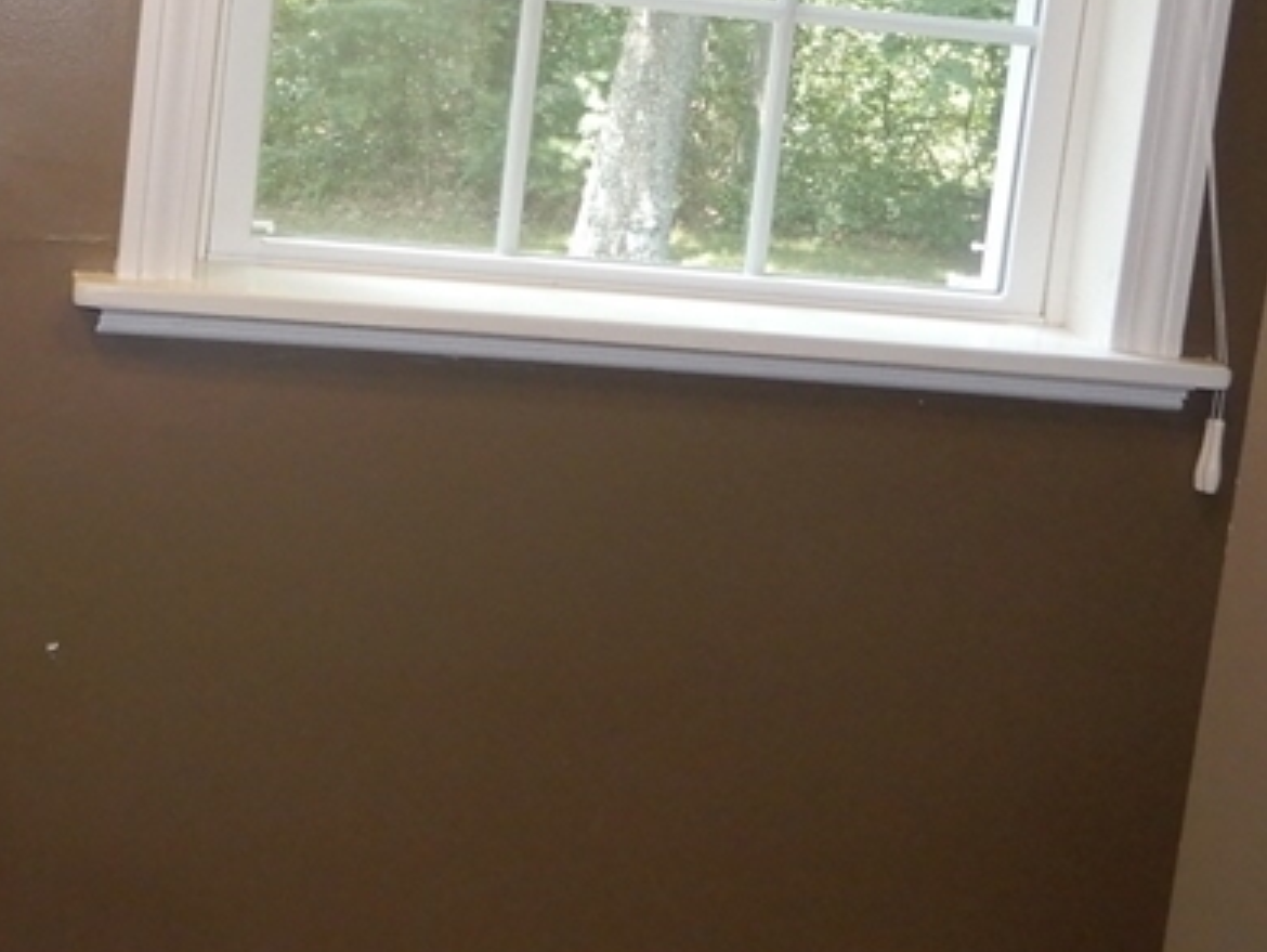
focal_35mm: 63
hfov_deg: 30.3
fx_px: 2307
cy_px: 143
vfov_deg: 22.9
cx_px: 344
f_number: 3.4
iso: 200
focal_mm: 4.3
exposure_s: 1/30
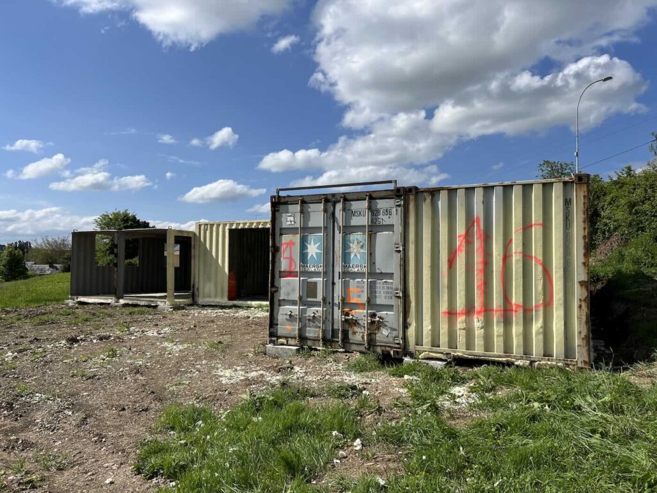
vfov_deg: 53.1
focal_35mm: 26
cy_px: 246
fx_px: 493
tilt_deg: +1.9
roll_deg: -0.4
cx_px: 328
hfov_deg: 67.3
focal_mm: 5.7
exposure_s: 1/6579
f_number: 1.5
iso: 50
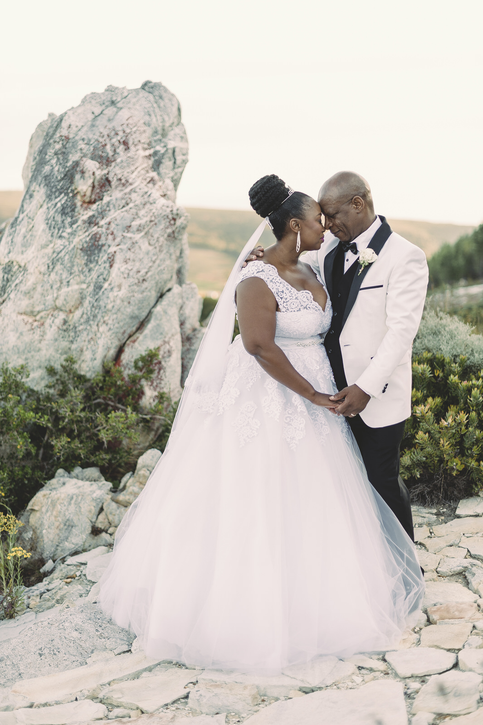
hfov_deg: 27.0
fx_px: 1007
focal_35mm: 50
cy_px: 362
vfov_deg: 39.6
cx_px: 242
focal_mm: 50
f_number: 2
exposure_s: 1/800
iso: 250
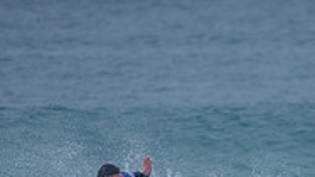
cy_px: 237
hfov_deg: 1.3
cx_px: 224
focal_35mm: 1646
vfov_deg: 0.7
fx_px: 13742
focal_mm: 500
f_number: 5.6
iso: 180
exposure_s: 1/800
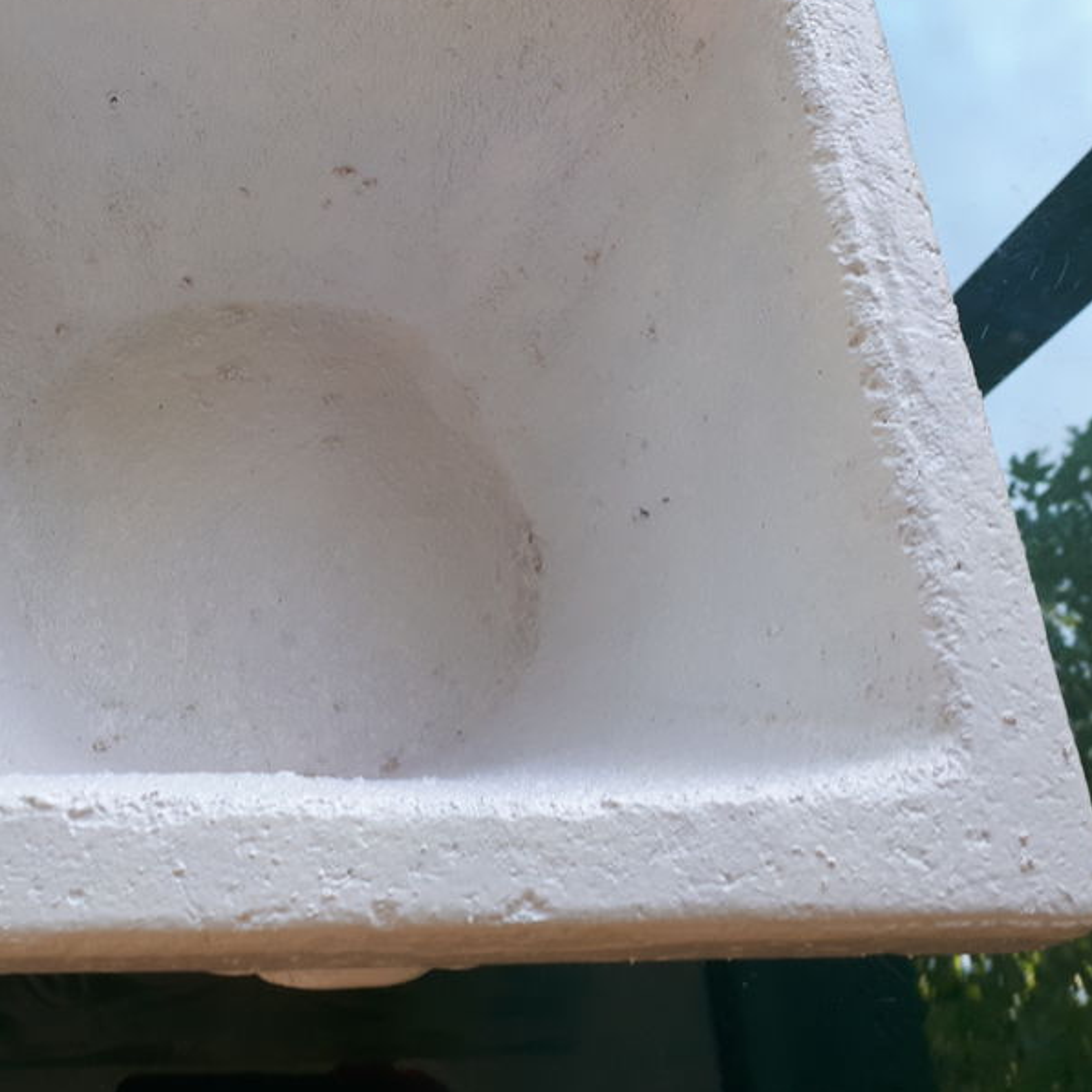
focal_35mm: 40
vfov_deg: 41.6
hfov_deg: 40.9
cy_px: 424
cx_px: 296
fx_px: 1428
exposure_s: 1/100
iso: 50
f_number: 1.9
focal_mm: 3.6
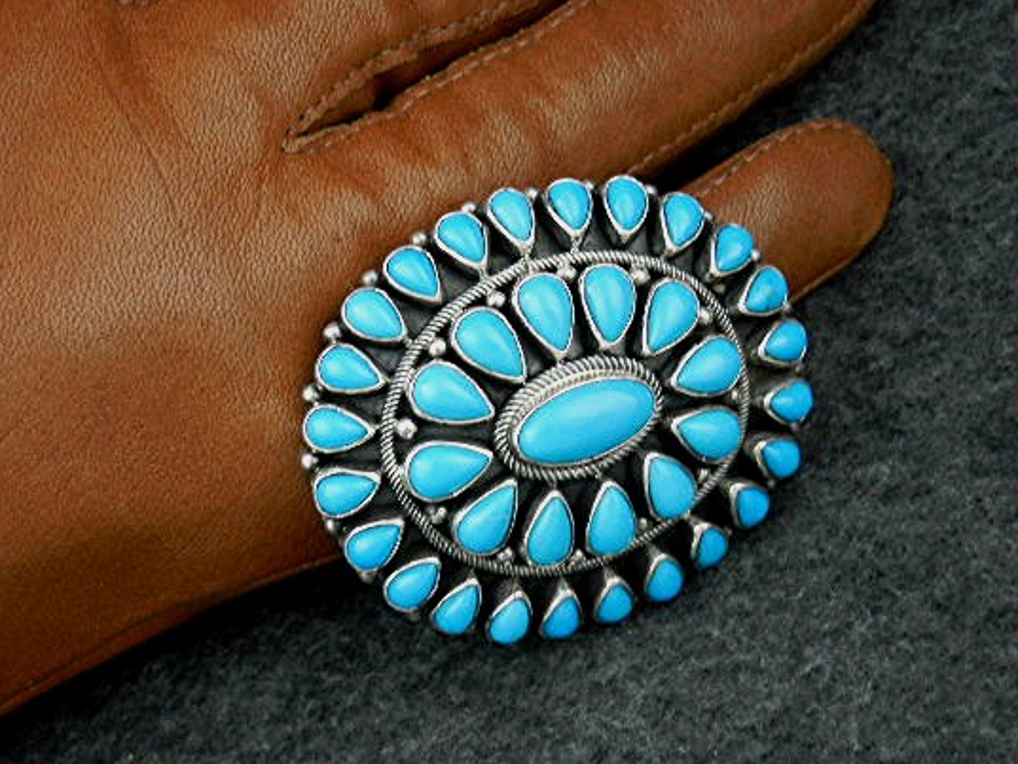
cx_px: 495
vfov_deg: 14.0
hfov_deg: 18.5
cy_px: 343
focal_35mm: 106
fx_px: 3118
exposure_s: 1/4.4
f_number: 4.4
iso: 200
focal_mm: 16
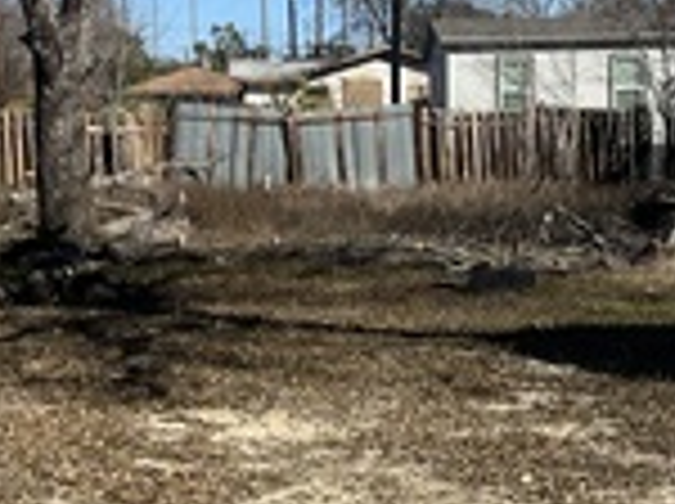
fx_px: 2161
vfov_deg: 13.2
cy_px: 454
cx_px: 342
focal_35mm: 111
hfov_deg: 17.8
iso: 50
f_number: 1.5
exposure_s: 1/4831
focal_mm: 5.7
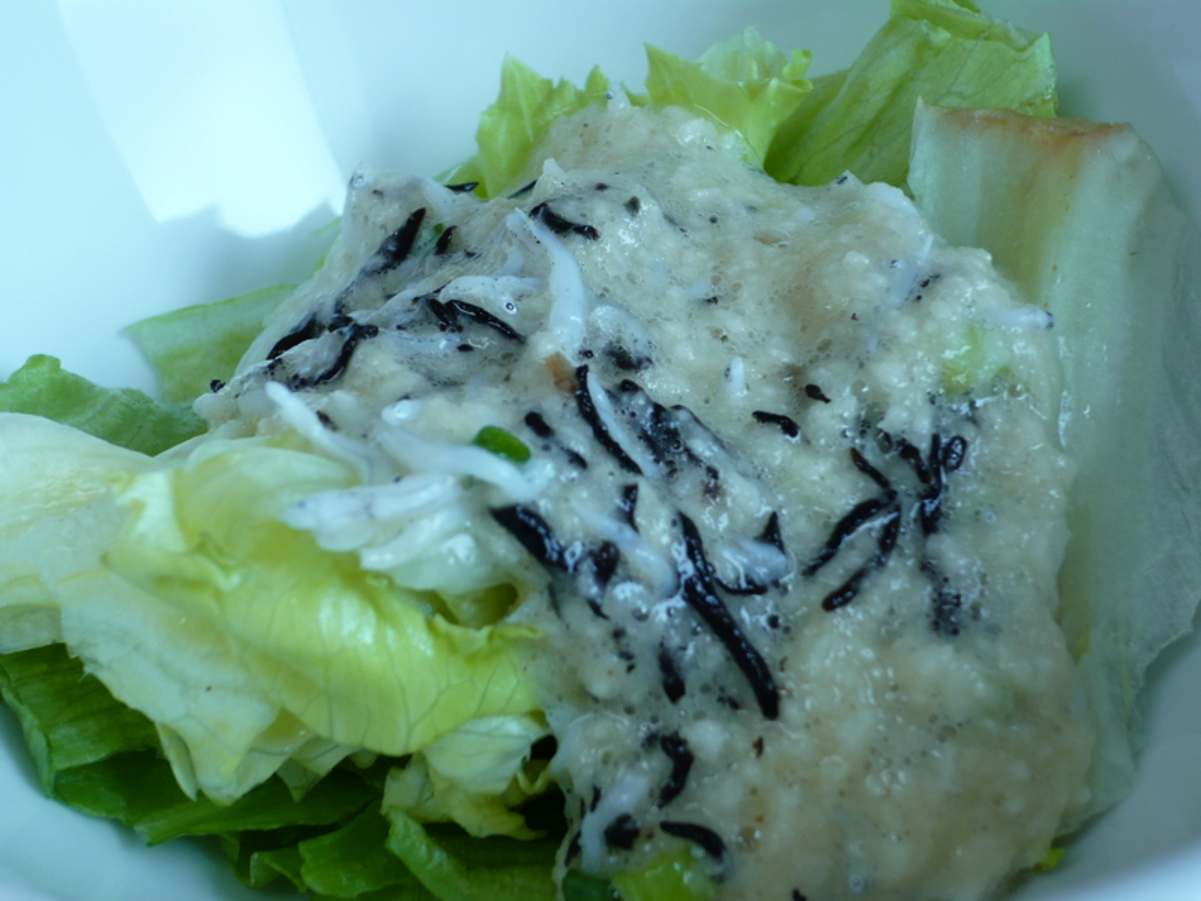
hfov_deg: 34.9
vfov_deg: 26.6
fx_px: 1908
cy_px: 450
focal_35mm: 55
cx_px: 600
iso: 100
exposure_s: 1/50
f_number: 3.5
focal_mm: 9.1
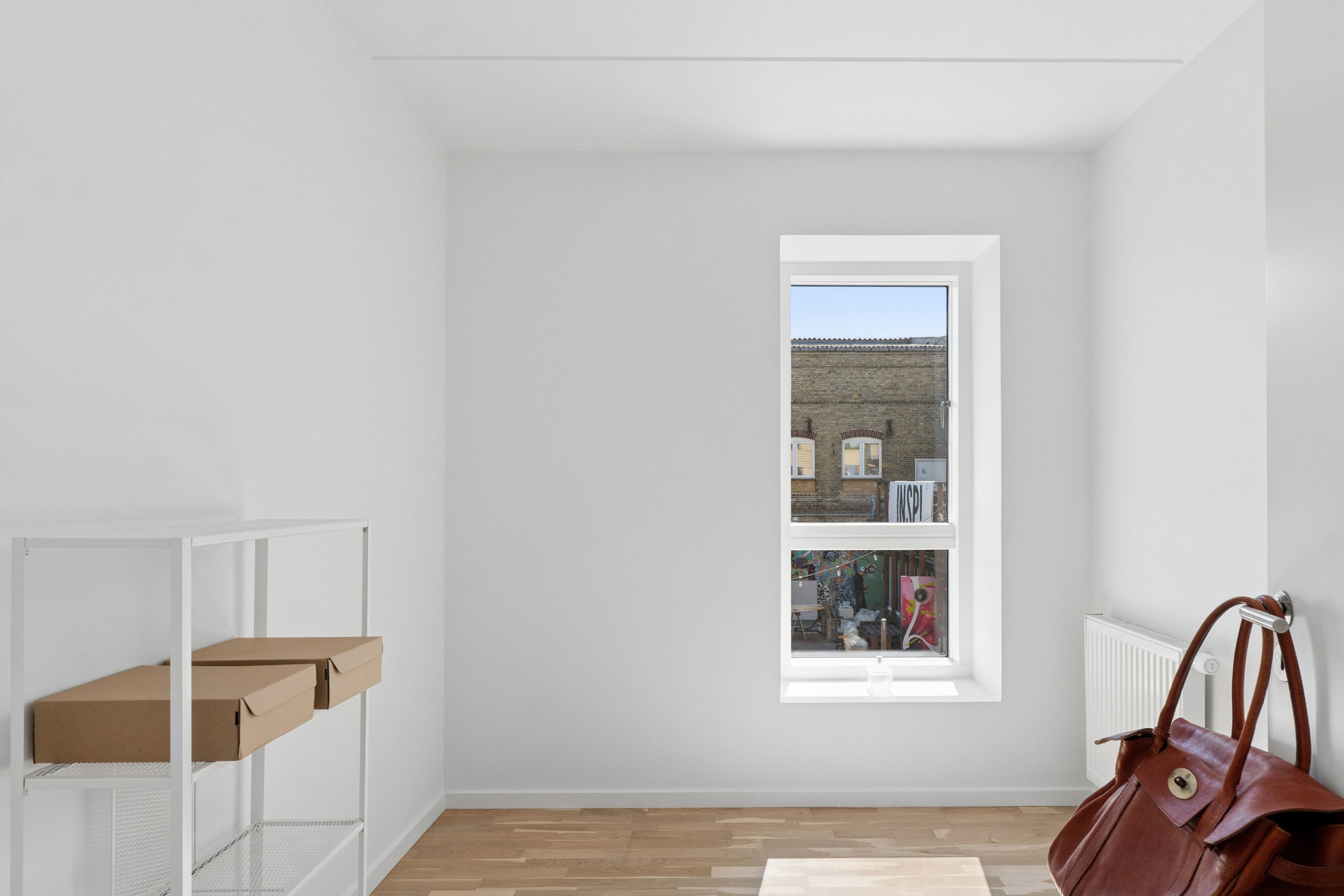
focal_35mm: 20
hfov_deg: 83.3
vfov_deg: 61.3
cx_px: 672
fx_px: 756
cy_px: 448
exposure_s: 1/40
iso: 200
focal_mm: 13.5
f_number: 8
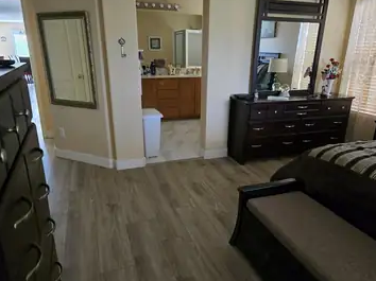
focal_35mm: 26
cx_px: 193
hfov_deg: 67.3
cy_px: 145
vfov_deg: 53.0
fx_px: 282
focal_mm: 6.3
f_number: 1.7
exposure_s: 1/60
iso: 1250
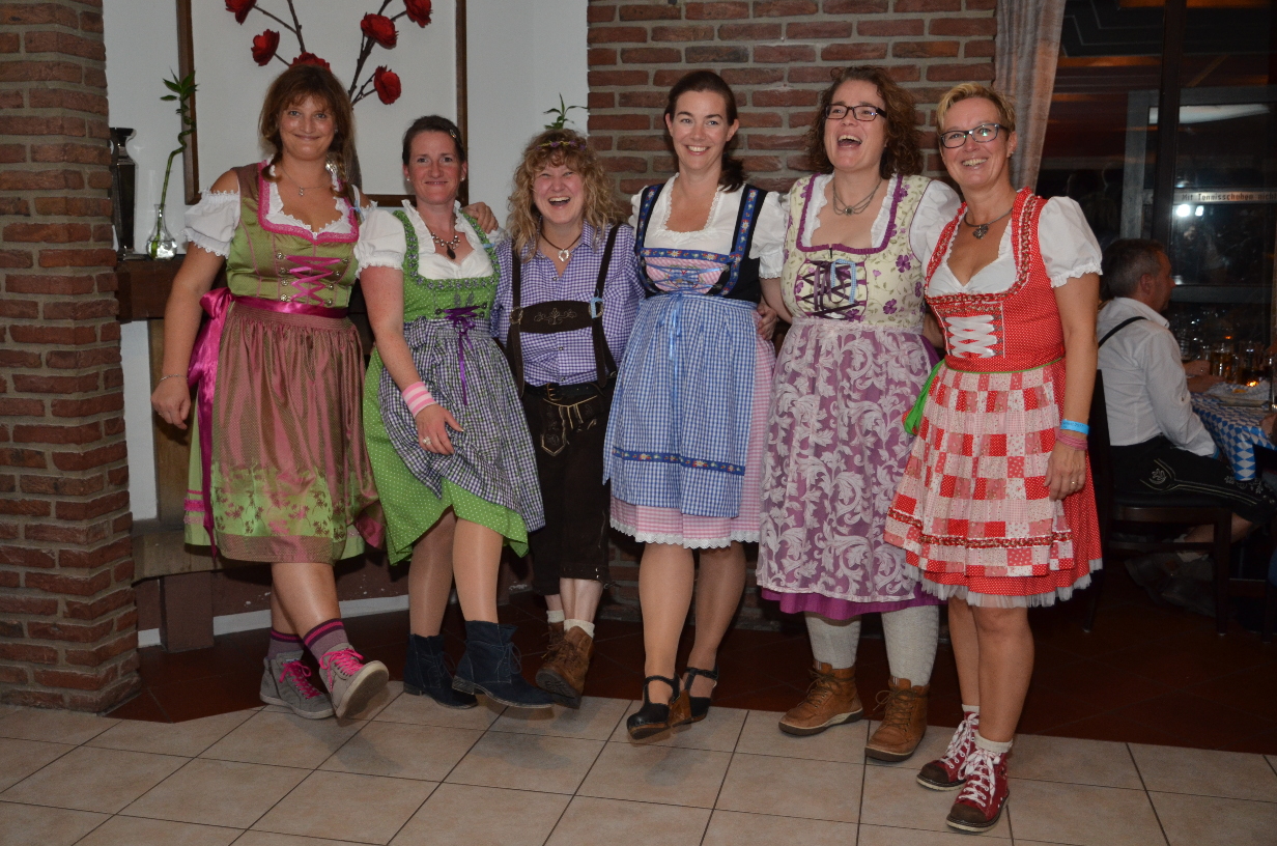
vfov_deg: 36.7
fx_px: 1274
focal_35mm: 36
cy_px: 423
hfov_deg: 53.2
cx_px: 638
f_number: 4
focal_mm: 24
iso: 800
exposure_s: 1/60
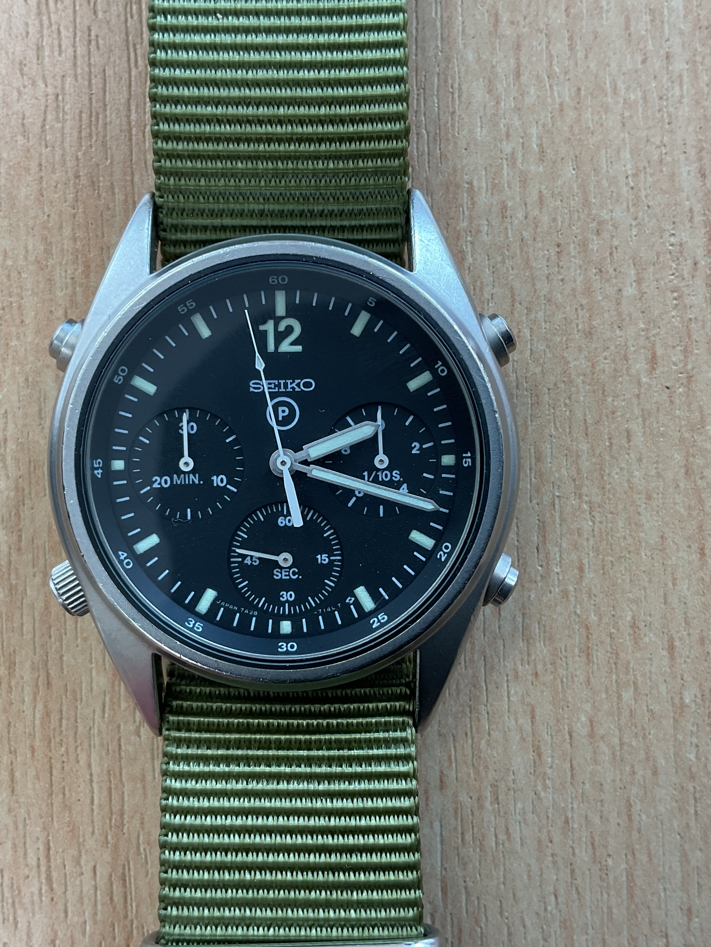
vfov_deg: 47.9
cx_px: 315
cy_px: 475
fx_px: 1068
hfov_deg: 36.8
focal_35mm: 39
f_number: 1.8
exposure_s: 1/120
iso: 25
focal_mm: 3
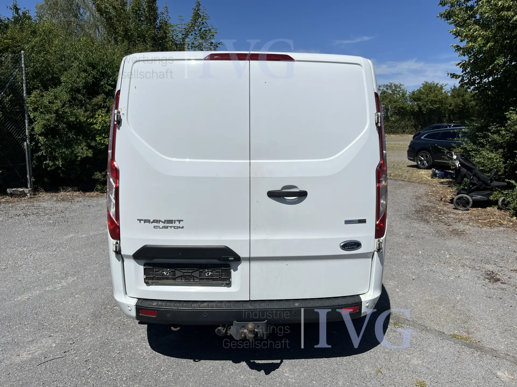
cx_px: 258
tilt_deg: -11.9
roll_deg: -1.0
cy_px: 194
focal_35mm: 26
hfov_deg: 67.3
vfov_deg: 53.1
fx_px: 388
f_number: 1.6
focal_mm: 5.1
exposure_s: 1/11905
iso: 50
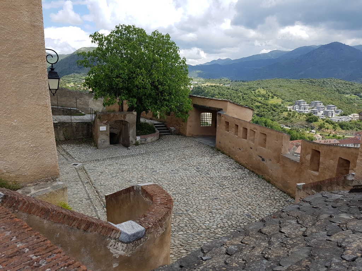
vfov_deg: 53.1
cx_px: 181
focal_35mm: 26
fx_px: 272
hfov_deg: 67.3
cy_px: 136
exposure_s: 1/1632
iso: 50
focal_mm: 4.2
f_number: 1.7
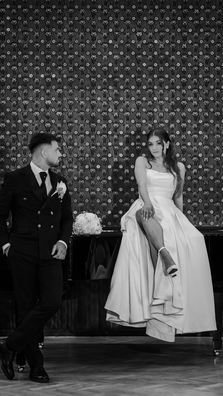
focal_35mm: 90
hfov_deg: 13.4
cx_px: 103
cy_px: 199
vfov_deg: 23.7
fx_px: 946
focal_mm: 85
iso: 800
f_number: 1.8
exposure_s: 1/250
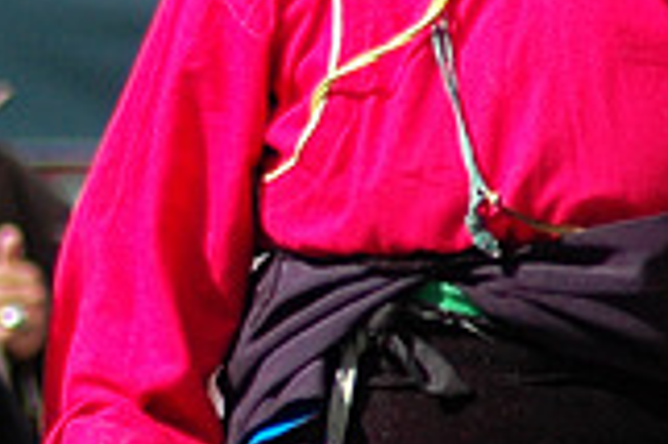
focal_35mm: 1308
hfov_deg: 1.6
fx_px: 24246
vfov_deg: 1.0
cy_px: 68
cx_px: -212
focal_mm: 200
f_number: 5
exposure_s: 1/1250
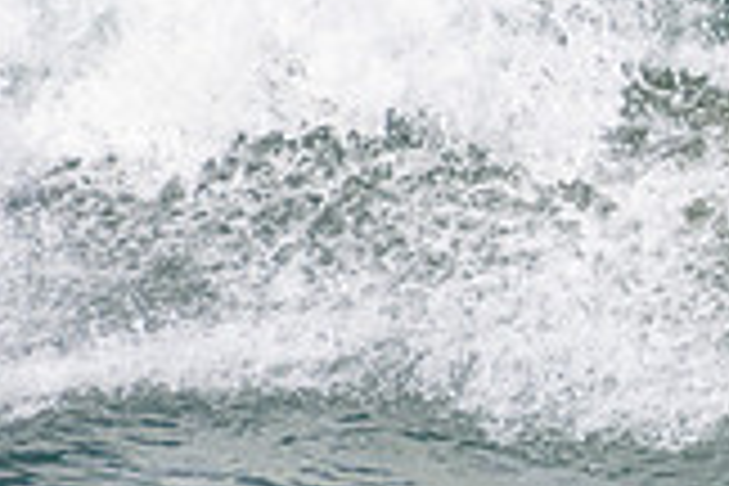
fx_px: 54286
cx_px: 1300
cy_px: 61
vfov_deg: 0.5
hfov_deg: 0.8
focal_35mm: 2681
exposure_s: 1/4000
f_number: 5.6
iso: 800
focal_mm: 500
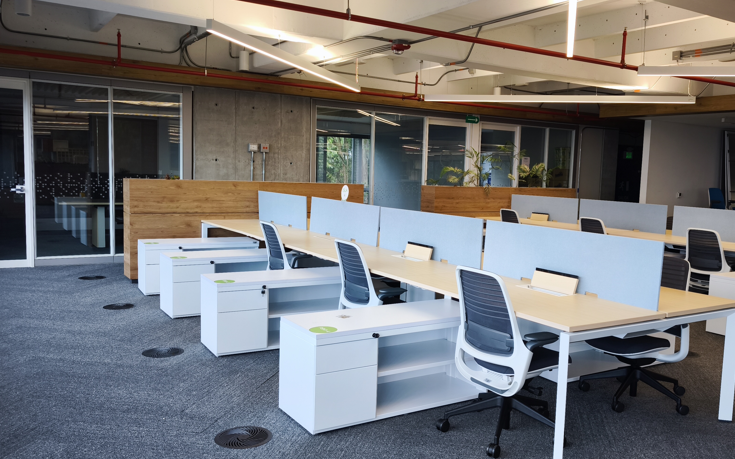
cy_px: 237
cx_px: 427
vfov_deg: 39.4
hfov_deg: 59.3
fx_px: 641
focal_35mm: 32
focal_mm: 6.57
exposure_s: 1/120
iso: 80
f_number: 1.6
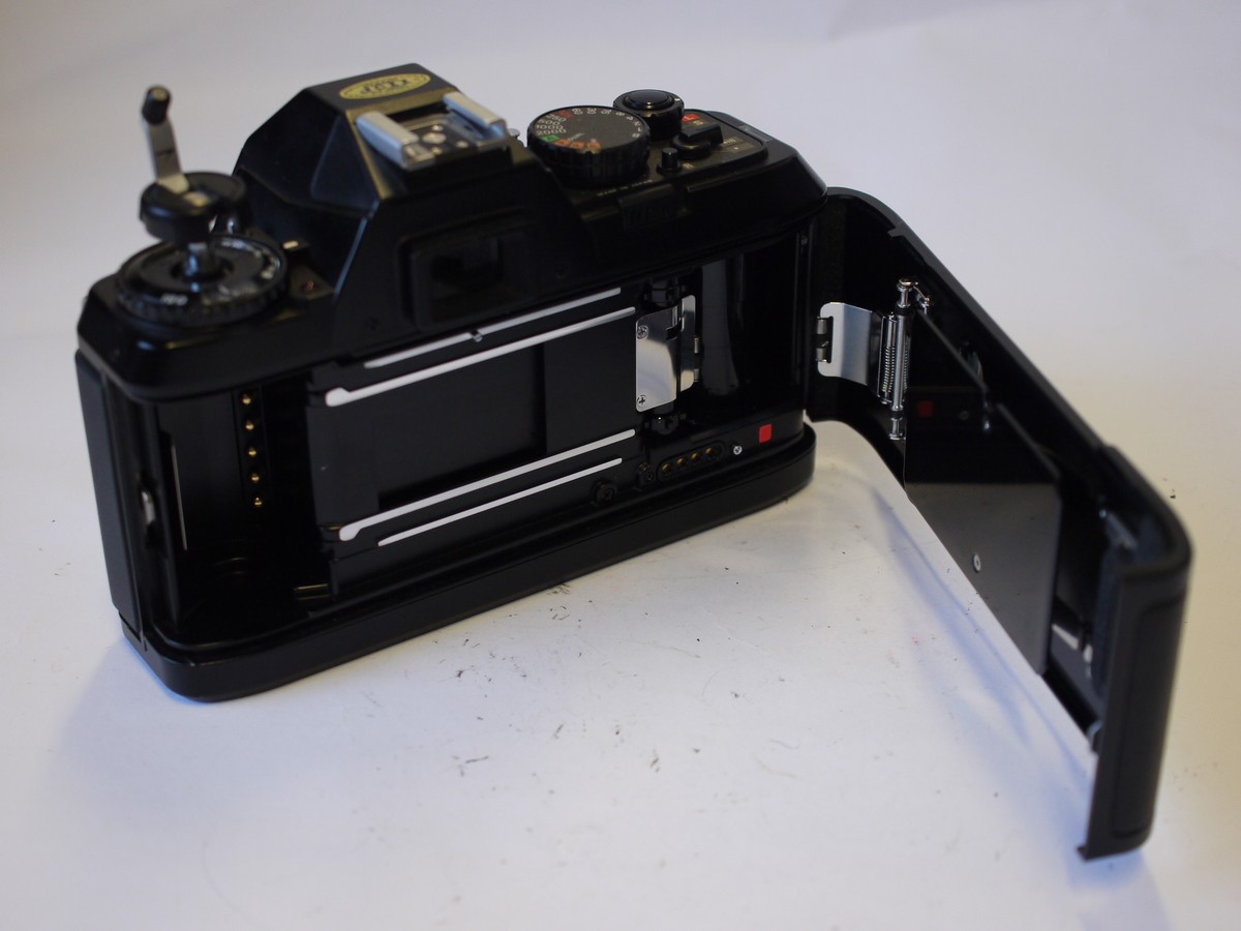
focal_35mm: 60
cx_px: 620
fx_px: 2151
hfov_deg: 32.2
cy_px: 466
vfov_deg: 24.4
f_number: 4
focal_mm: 30
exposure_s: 1/125
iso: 400
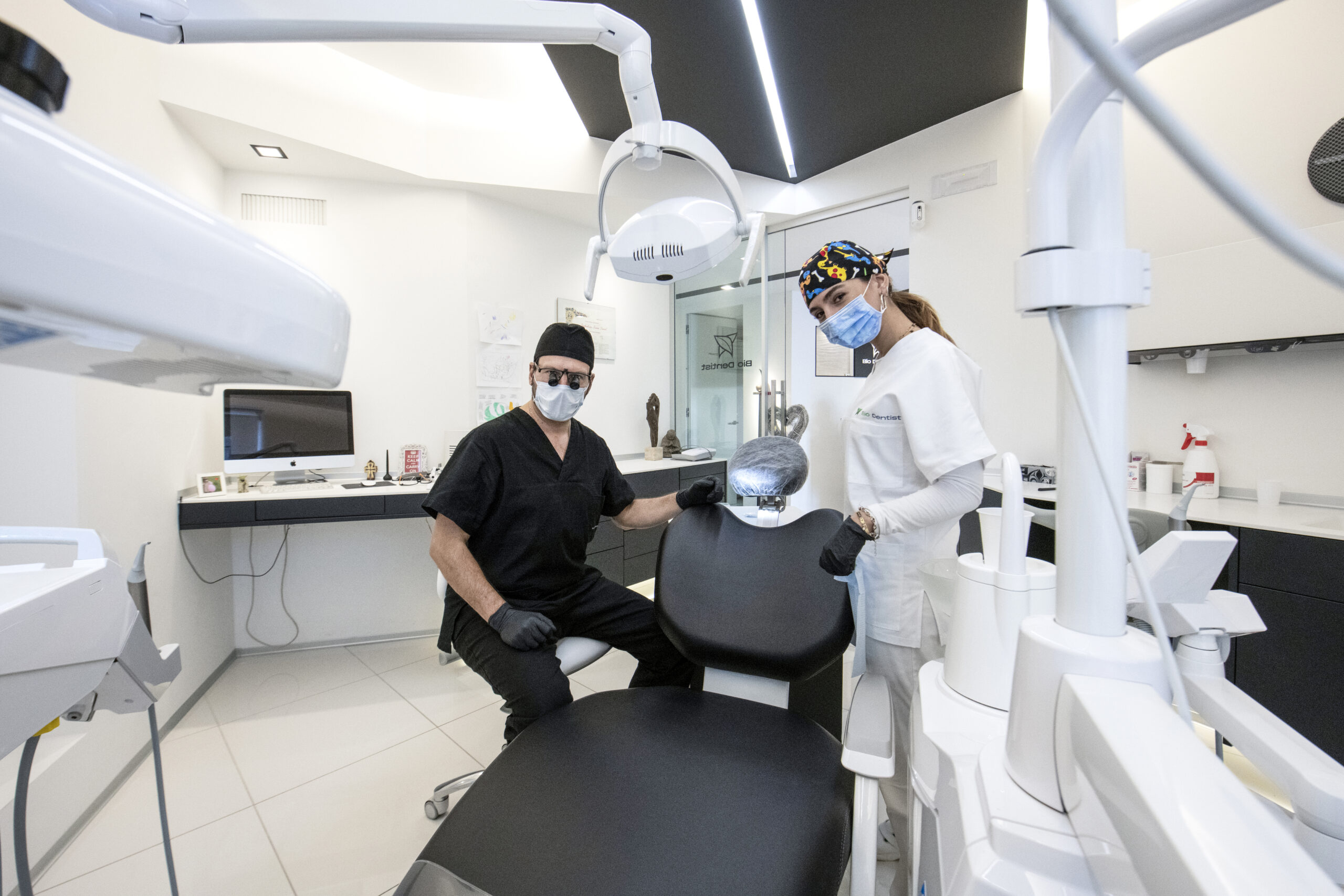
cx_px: 672
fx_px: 523
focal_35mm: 14
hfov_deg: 104.3
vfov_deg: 81.2
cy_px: 448
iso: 3200
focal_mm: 14
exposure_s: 1/60
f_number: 9
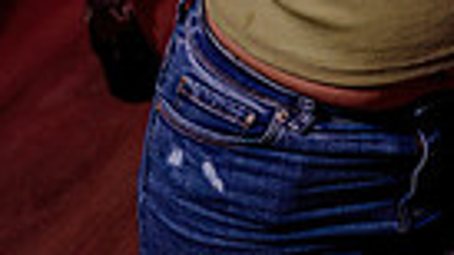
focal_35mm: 117
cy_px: -309
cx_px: 810
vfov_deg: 9.5
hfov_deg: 15.7
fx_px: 1408
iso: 800
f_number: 3.2
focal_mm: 24
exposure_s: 1/60
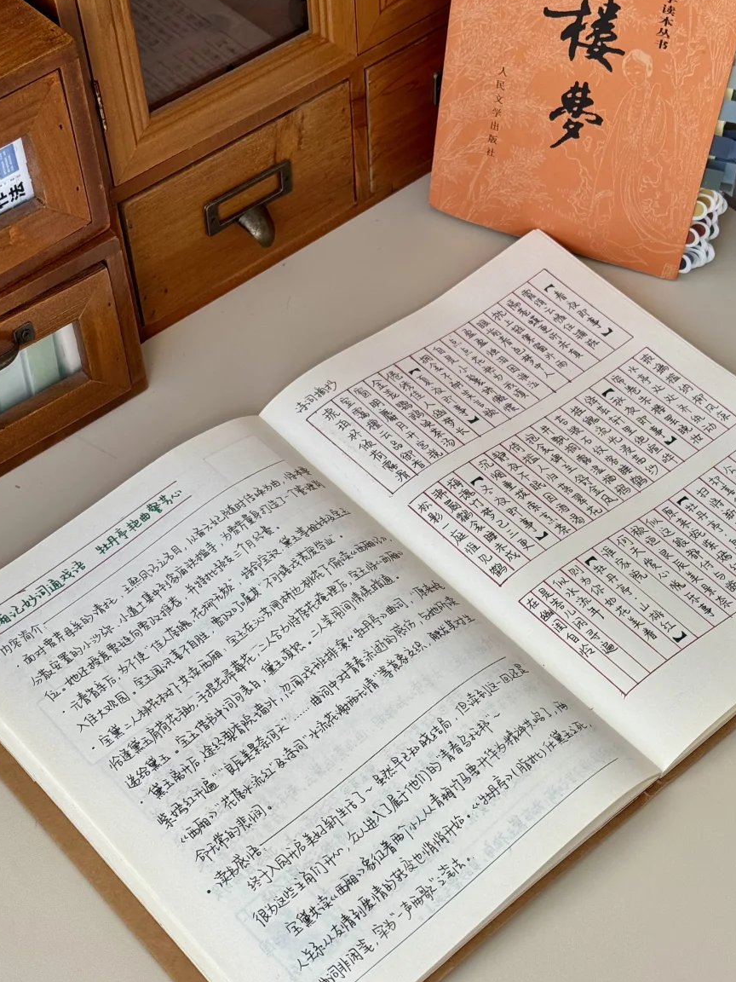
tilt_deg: -51.6
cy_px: 519
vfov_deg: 32.2
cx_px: 421
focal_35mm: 60
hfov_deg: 24.4
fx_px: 1701
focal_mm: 6.76
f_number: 1.78
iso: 64
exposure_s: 1/558
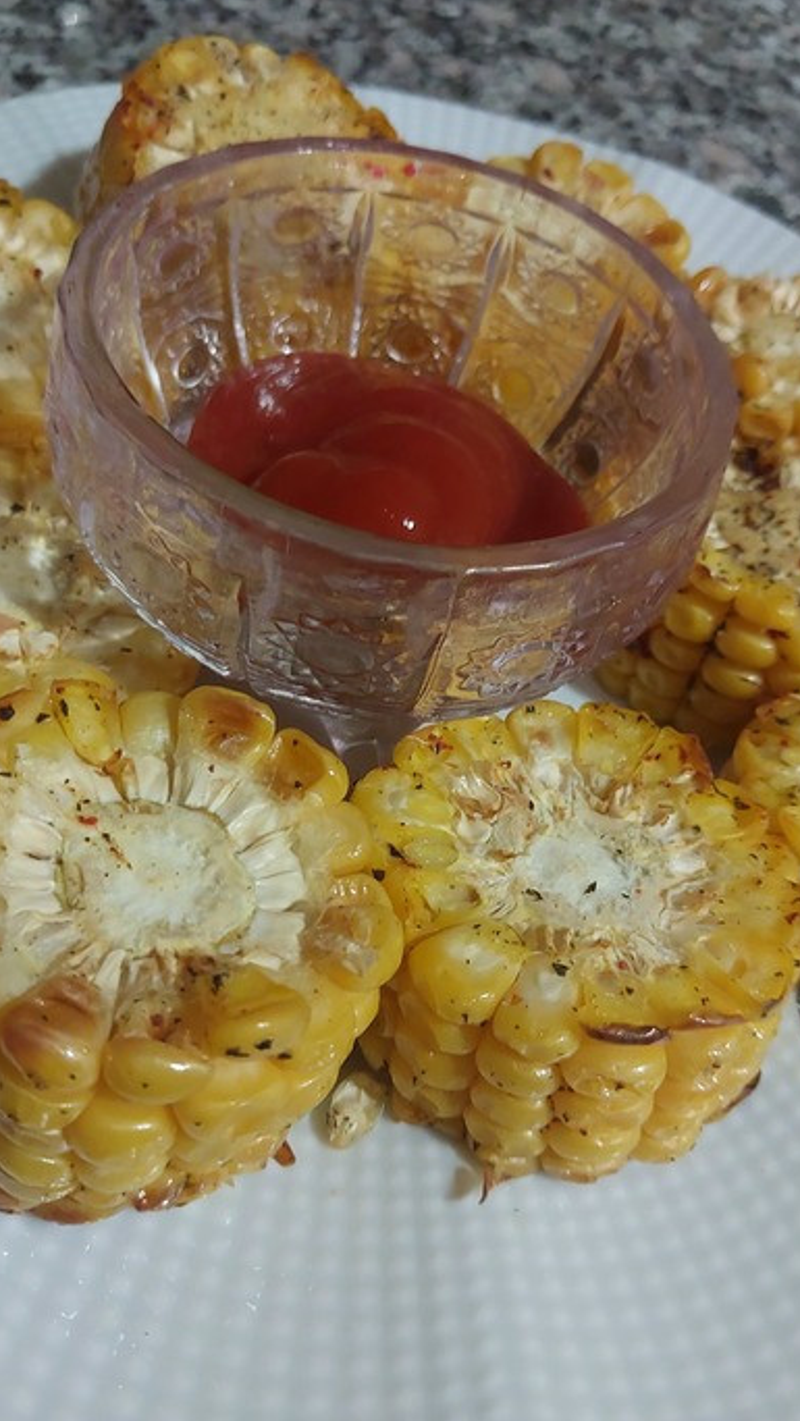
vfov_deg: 59.5
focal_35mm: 33
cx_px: 368
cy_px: 710
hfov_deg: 35.6
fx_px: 1244
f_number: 1.8
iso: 400
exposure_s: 1/25
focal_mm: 4.6
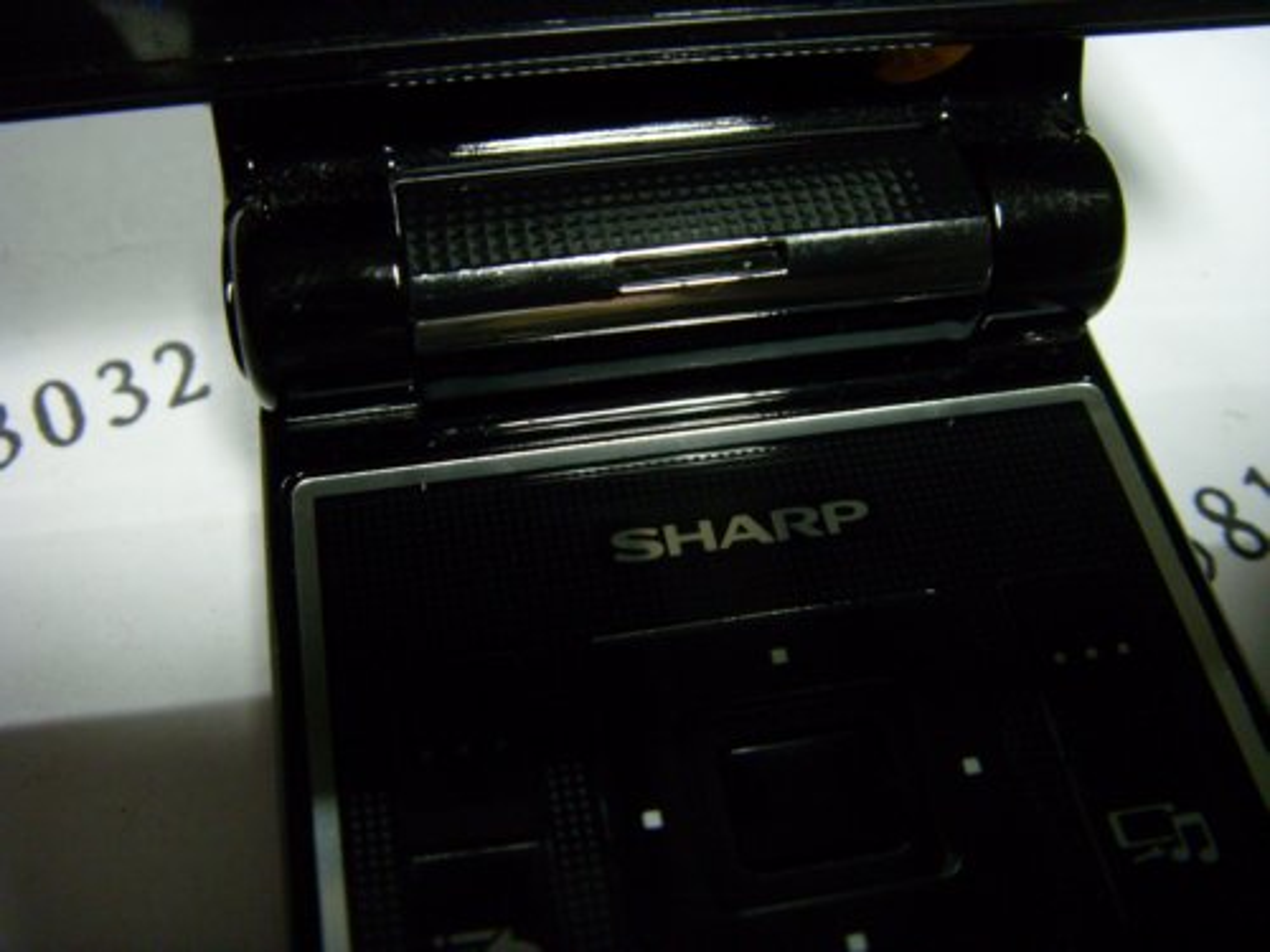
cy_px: 476
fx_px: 1137
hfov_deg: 58.4
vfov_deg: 45.4
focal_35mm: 31
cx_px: 635
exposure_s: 1/11
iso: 300
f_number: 3.5
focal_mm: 6.3
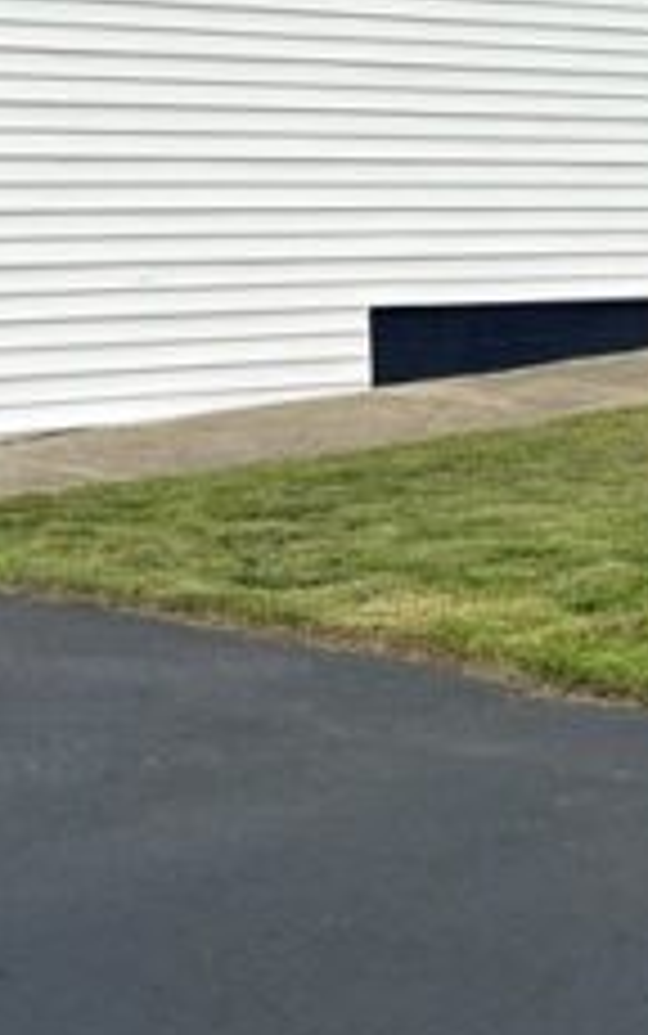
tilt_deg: +5.2
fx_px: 2709
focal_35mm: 96
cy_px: -112
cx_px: 68
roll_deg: +0.0
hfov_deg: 13.5
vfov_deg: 20.6
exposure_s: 1/5882
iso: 50
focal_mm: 5.7
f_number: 1.5
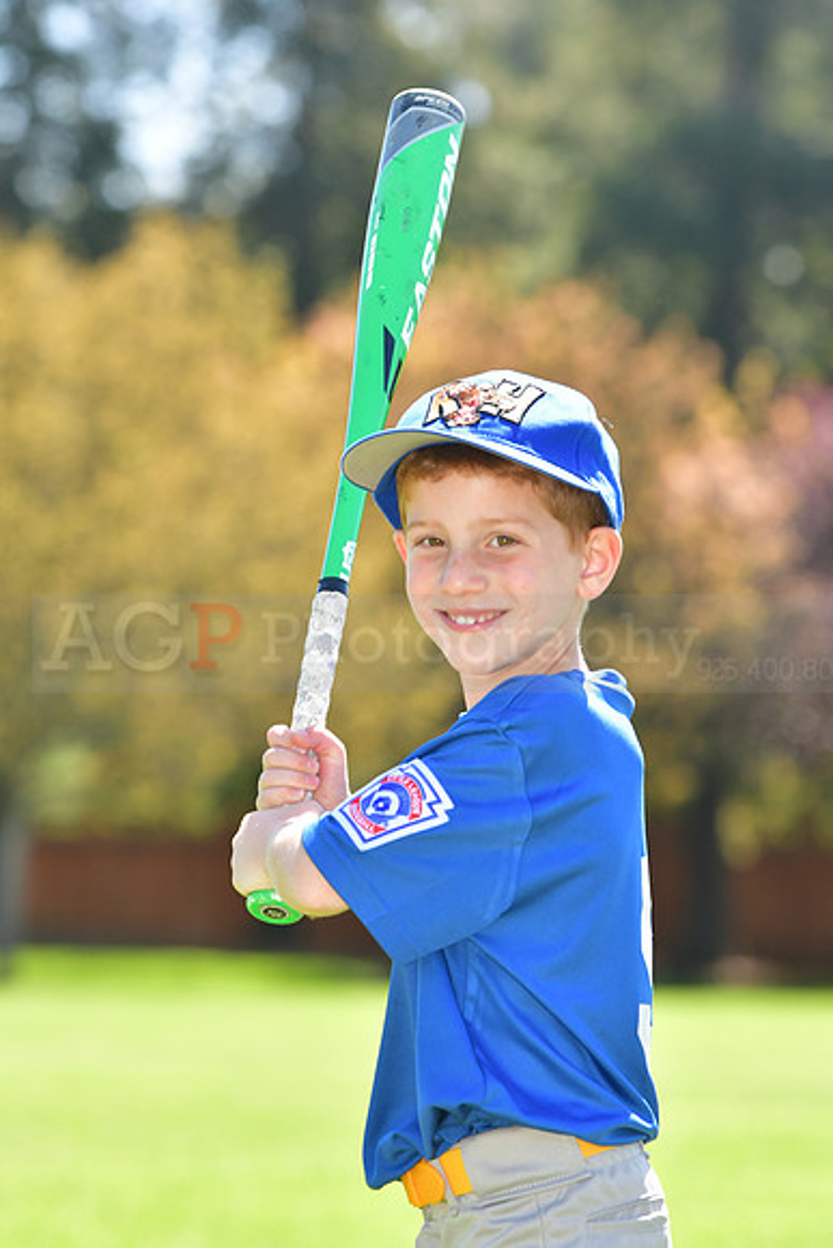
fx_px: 8585
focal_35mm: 248
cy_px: 624
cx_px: 416
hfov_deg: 5.6
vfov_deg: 8.3
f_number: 6.3
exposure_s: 1/500
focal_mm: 165
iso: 400
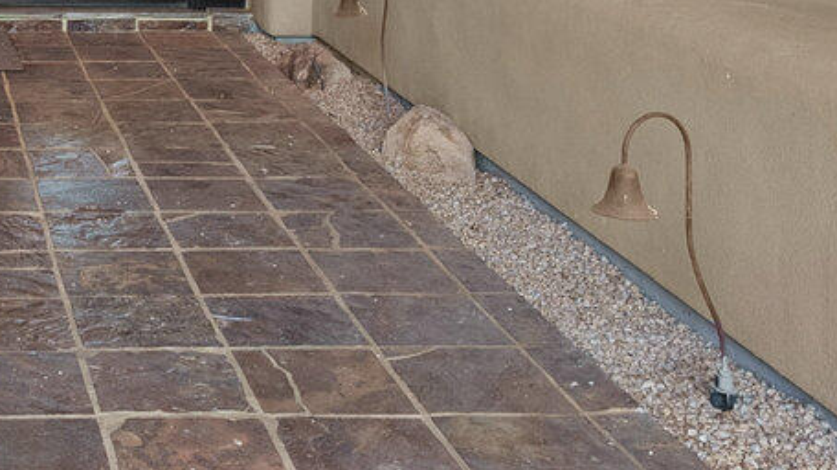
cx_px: -116
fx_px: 1531
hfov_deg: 27.6
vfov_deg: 16.0
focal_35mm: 69
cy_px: -242
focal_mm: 15
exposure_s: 1/10
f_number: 8
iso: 800
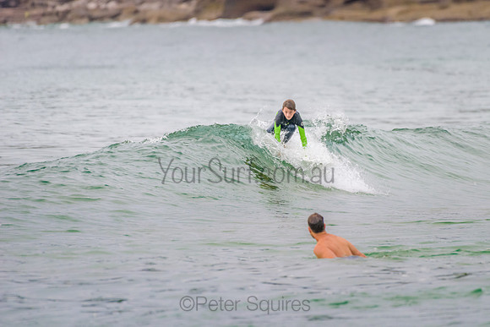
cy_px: 133
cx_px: 300
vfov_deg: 2.2
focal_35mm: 613
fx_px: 8344
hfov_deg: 3.4
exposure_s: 1/800
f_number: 5.6
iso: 500
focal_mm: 500
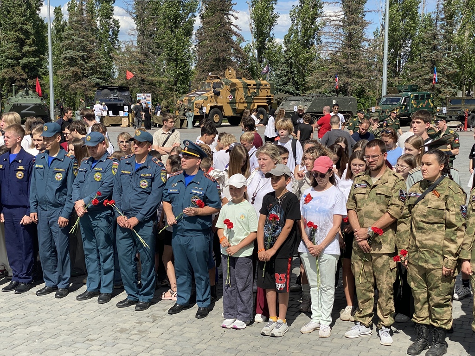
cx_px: 238
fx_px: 714
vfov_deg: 28.0
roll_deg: -0.7
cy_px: 178
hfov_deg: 36.8
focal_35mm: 52
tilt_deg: -7.2
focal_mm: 6
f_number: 2
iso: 20
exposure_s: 1/2398
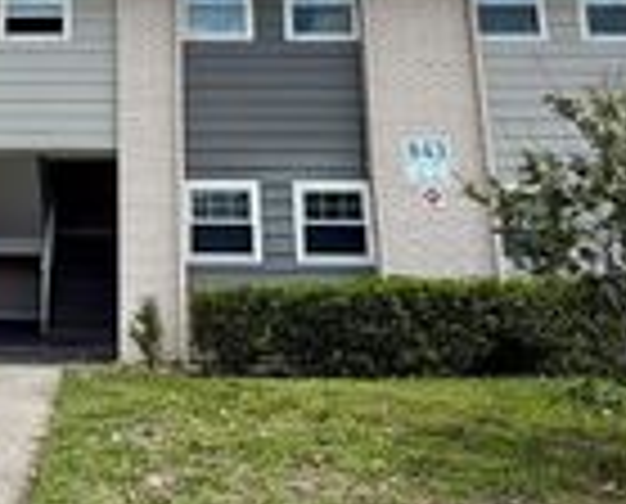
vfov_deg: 29.0
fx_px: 910
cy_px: -2
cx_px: 77
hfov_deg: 35.9
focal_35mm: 49
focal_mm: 2.22
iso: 25
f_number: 2.2
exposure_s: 1/770
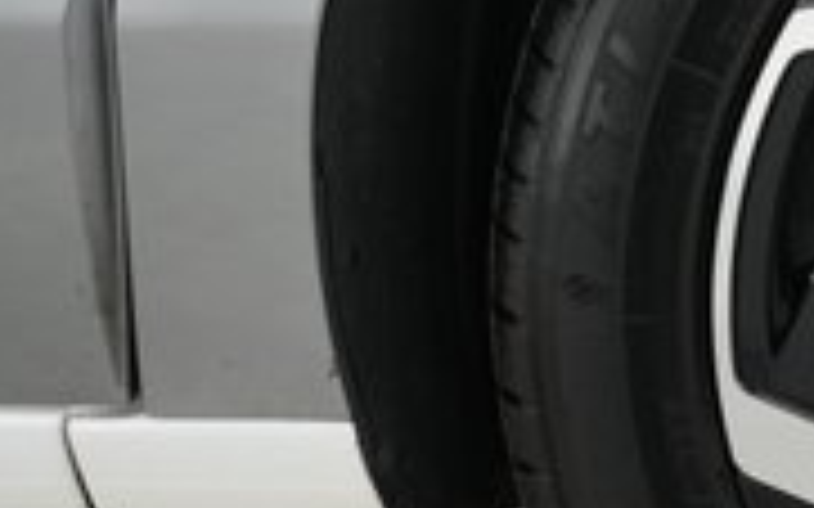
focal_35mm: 97
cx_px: 1318
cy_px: 297
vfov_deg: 13.5
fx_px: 2151
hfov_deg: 18.3
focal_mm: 27
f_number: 2.8
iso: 2000
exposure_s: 1/125
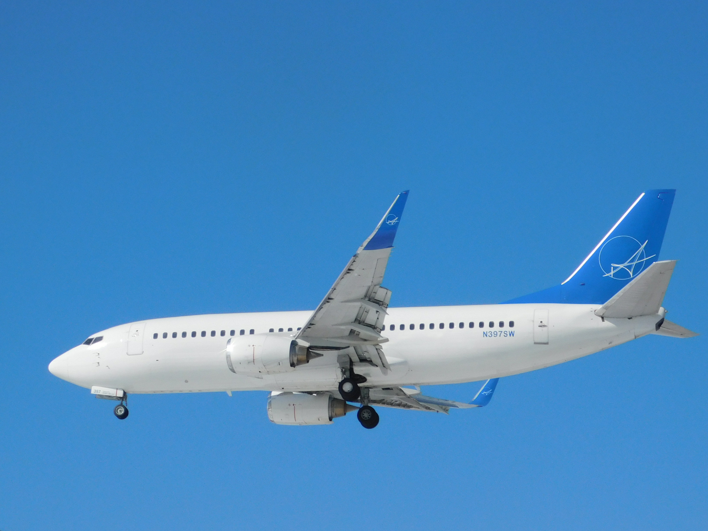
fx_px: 2352
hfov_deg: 17.1
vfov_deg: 12.9
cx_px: 354
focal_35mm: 115
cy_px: 266
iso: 125
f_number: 4.8
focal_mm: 20.3
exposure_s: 1/1250
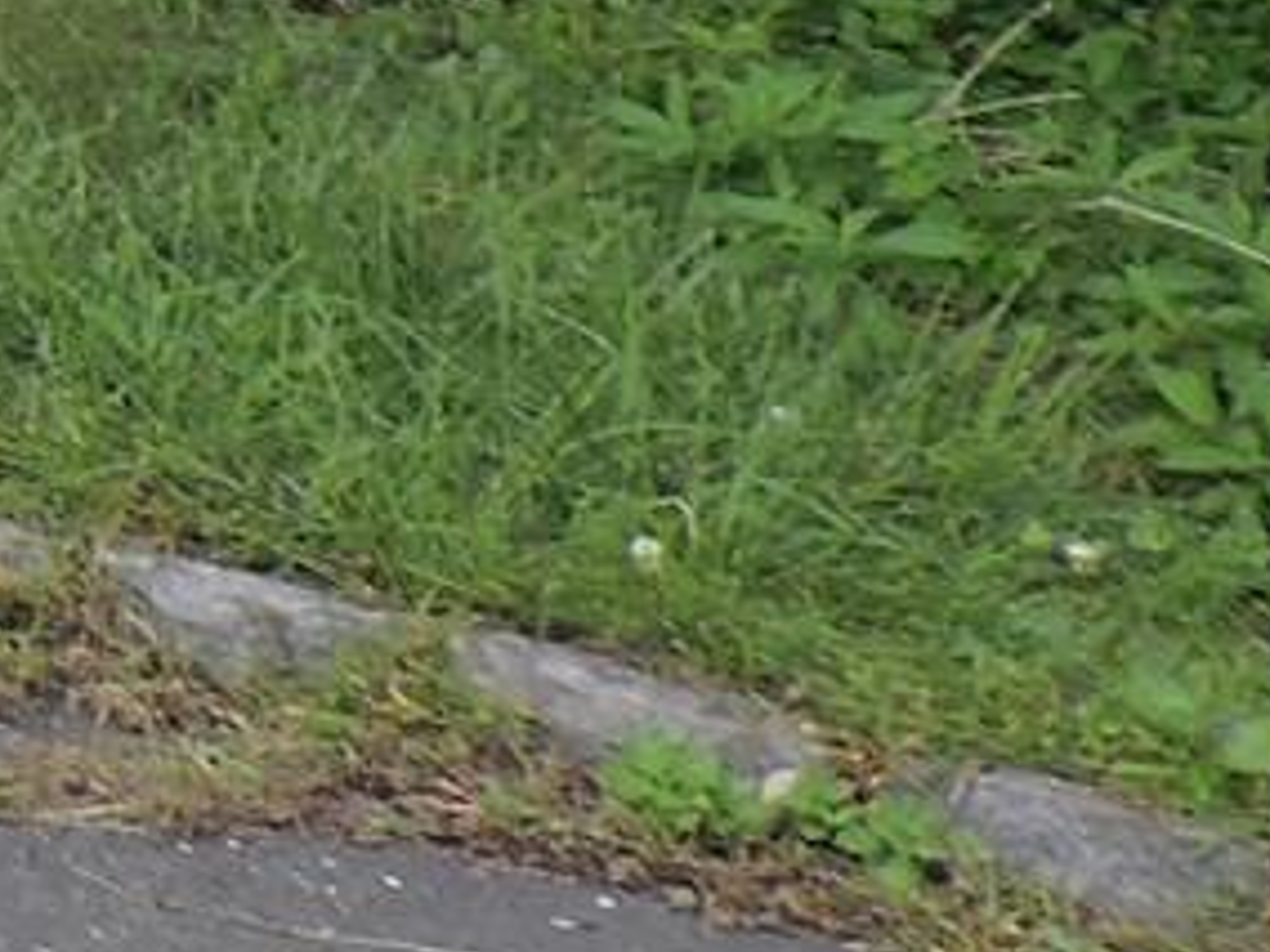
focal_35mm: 173
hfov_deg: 9.4
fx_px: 6347
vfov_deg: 7.9
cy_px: -1453
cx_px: -2312
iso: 100
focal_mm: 4.3
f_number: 3
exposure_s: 1/320
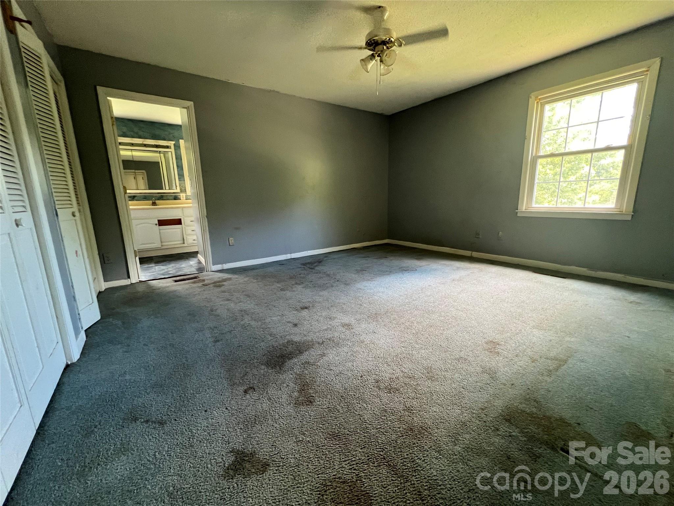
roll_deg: +1.2
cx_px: 337
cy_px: 253
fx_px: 253
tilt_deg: -12.0
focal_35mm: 13
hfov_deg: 106.2
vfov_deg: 89.9
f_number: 1.8
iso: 400
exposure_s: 1/60
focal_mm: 1.57
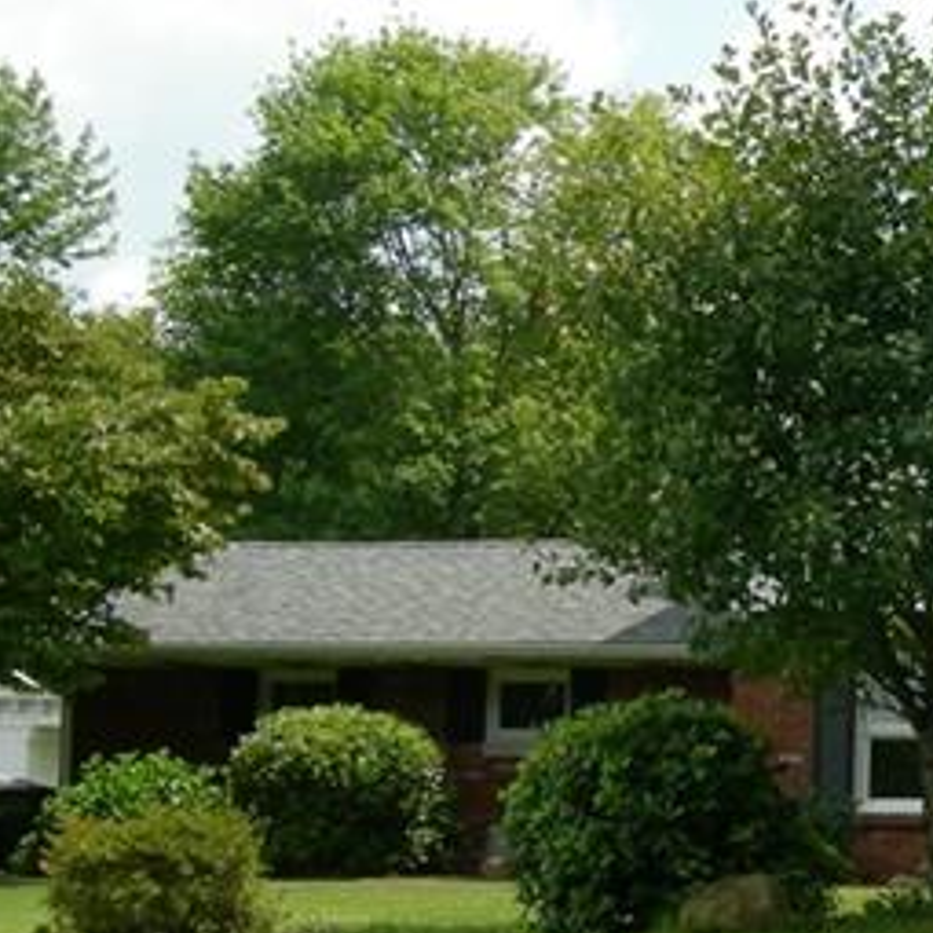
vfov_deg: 17.4
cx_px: 1160
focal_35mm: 100
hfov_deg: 16.6
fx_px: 3049
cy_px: 567
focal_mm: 7.5
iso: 64
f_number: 6
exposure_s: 1/236
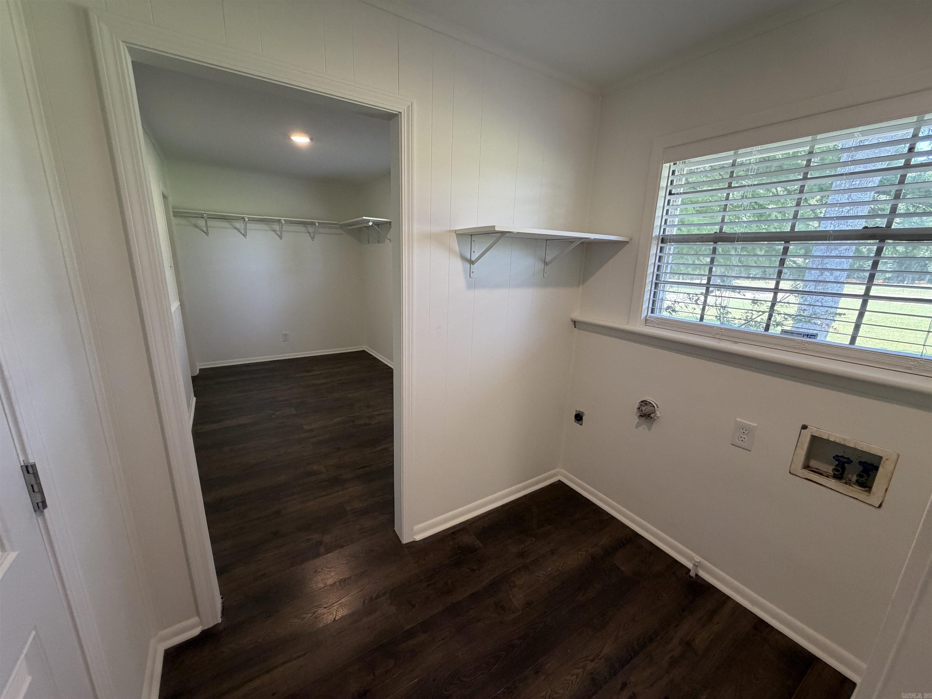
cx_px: 466
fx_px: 377
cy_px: 350
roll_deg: -1.2
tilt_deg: -14.0
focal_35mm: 14
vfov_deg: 85.7
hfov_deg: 102.1
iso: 320
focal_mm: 2.22
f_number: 2.2
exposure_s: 1/120
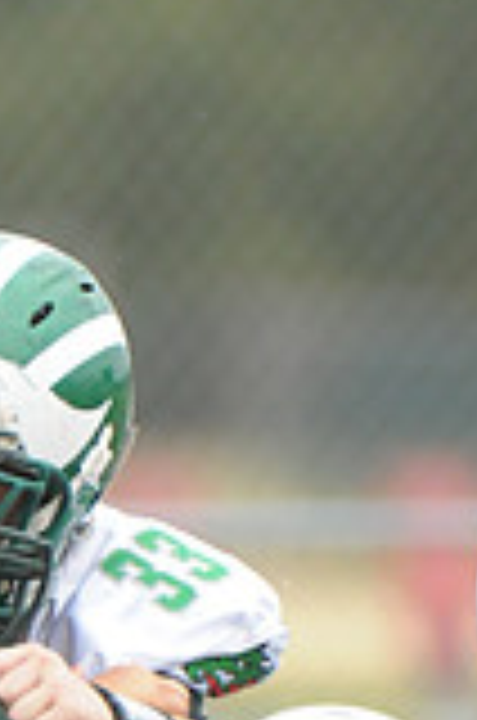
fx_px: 43533
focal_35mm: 2181
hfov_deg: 0.6
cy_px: 986
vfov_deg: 0.9
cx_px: -187
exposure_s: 1/2000
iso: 1600
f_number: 4
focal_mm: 400
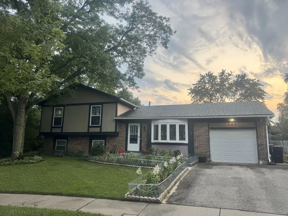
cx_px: 144
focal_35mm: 24
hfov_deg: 71.6
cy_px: 108
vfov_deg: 56.8
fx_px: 200
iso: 64
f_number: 1.78
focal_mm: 6.76
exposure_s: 1/129
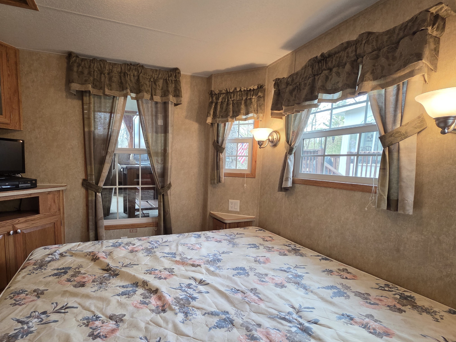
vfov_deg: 77.9
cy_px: 188
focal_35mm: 16
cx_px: 187
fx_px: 211
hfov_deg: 93.5
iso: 200
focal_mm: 2.2
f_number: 2.2
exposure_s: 1/120
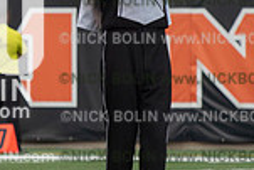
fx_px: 5685
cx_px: -76
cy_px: 40
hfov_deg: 2.6
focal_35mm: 805
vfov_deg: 1.7
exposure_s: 1/1250
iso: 400
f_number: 5.6
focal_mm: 210
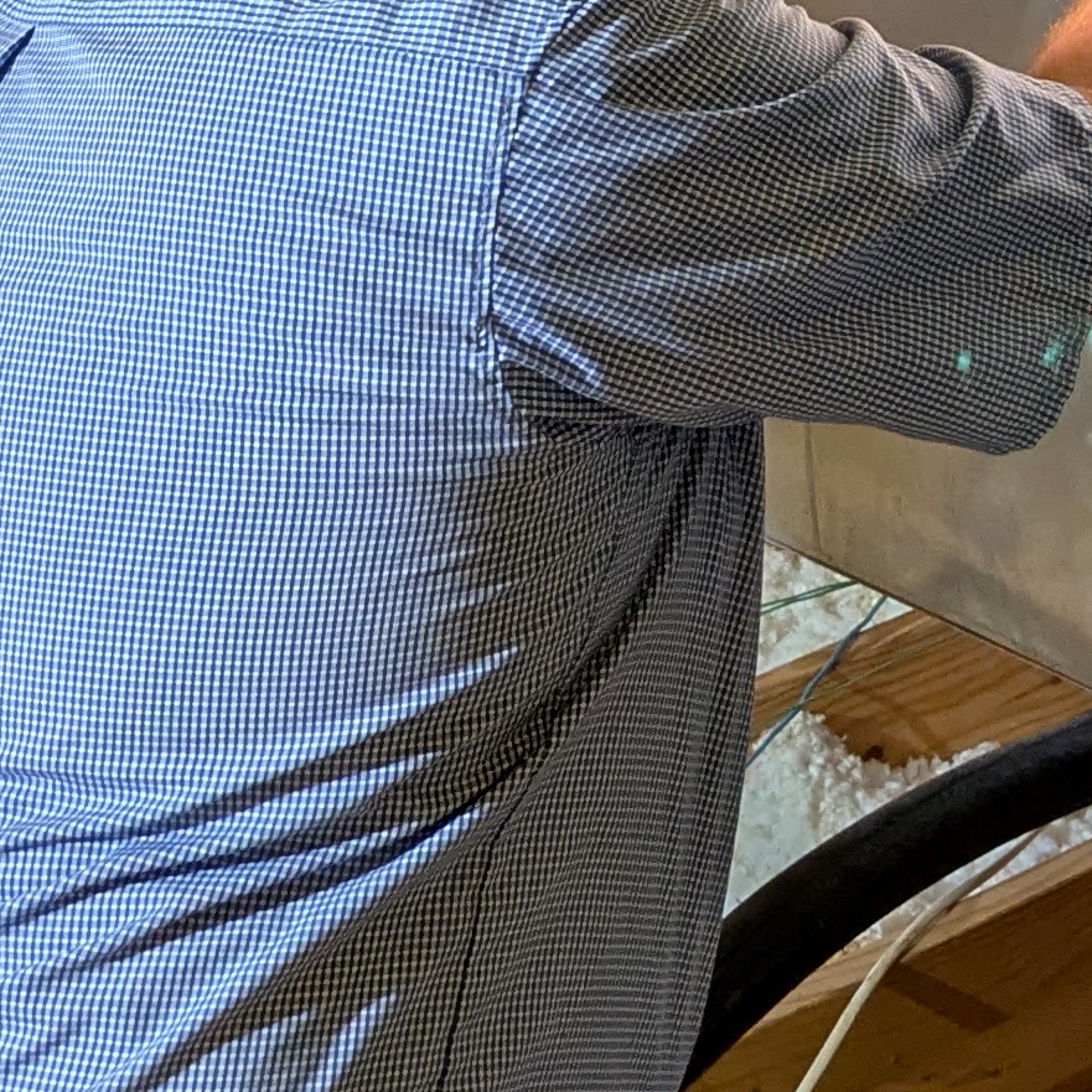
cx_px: 1258
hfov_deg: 14.6
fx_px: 4140
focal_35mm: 116
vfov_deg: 14.9
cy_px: 107
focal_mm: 5.43
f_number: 1.89
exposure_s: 1/30
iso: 195
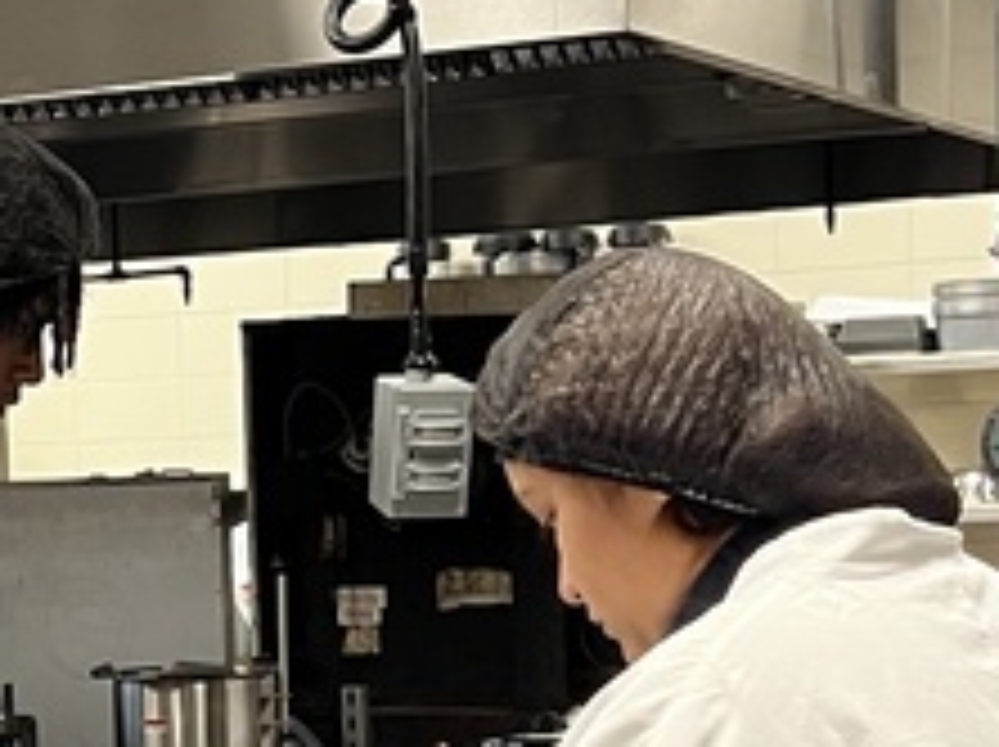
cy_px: 729
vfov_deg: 12.2
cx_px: 99
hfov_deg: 16.2
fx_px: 3459
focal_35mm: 120
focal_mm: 5.7
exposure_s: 1/60
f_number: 1.5
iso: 80
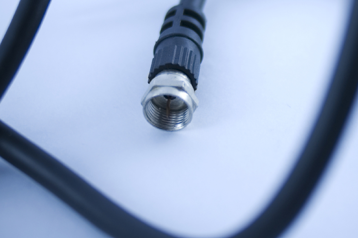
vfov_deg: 15.9
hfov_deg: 23.7
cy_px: 32
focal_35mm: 85
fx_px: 844
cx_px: 261
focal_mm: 28
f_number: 2.8
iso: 200
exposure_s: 1/50
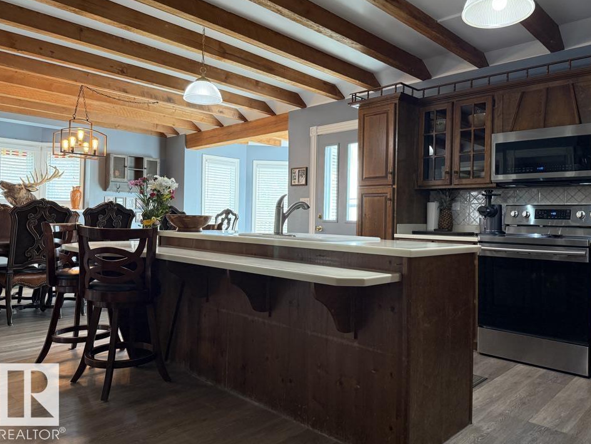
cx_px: 316
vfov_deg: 53.0
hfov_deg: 67.2
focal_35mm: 26
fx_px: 444
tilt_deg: +1.7
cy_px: 208
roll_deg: -1.0
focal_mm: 6.76
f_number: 1.78
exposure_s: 1/60
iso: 250
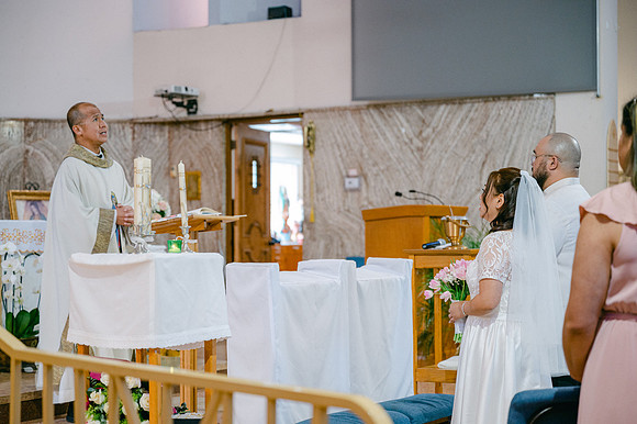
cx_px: 318
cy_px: 212
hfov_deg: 28.9
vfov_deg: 19.4
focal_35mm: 70
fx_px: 1238
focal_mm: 70
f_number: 2.8
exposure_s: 1/125
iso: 1000
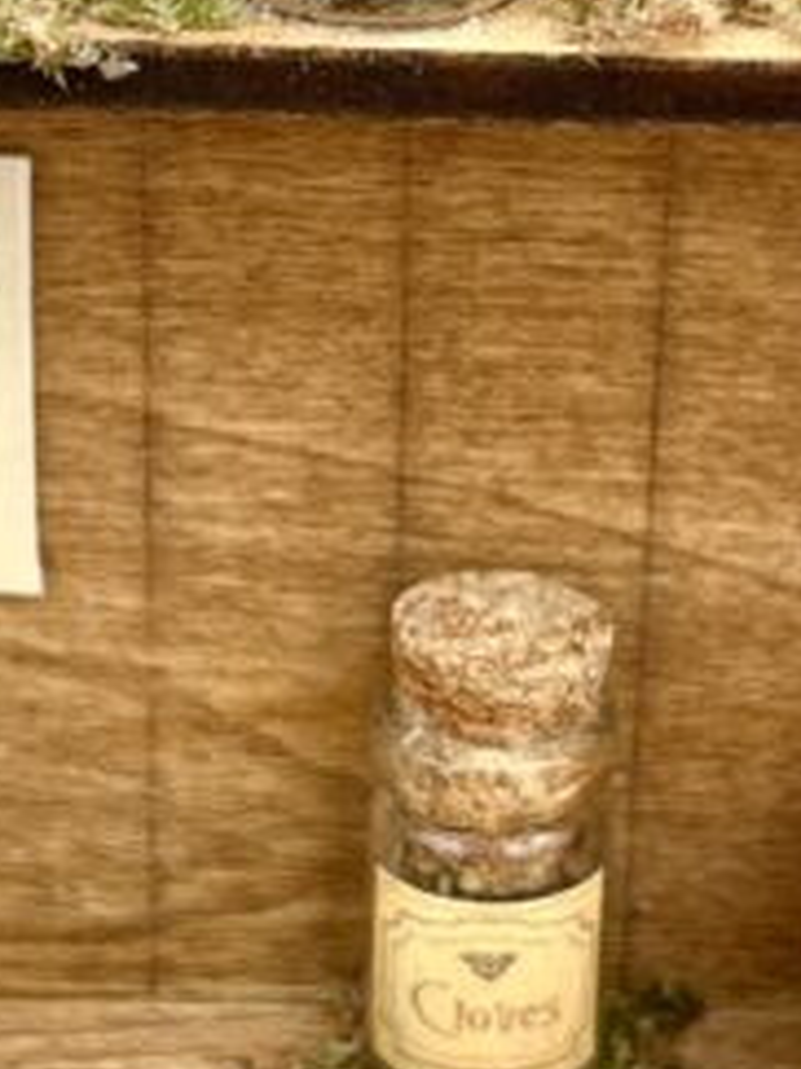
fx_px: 3520
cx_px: 528
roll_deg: -2.1
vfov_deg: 17.3
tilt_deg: -26.6
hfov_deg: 13.0
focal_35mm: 114
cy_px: 451
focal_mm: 5.1
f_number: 1.6
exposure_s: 1/491
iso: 50
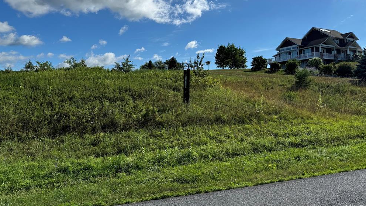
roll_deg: -0.6
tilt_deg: +4.8
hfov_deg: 69.8
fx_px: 262
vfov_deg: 42.4
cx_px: 178
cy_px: 73
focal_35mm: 27
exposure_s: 1/7092
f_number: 1.78
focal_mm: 6.76
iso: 80
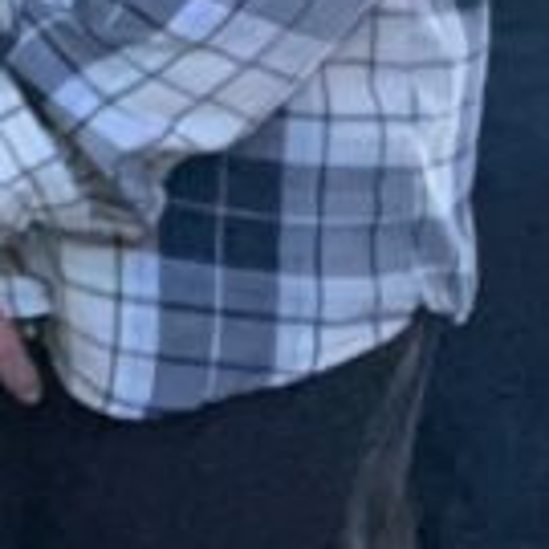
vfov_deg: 9.9
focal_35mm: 154
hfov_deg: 8.5
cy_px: -805
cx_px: -1334
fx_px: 2763
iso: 320
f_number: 2.2
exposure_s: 1/40
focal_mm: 2.71
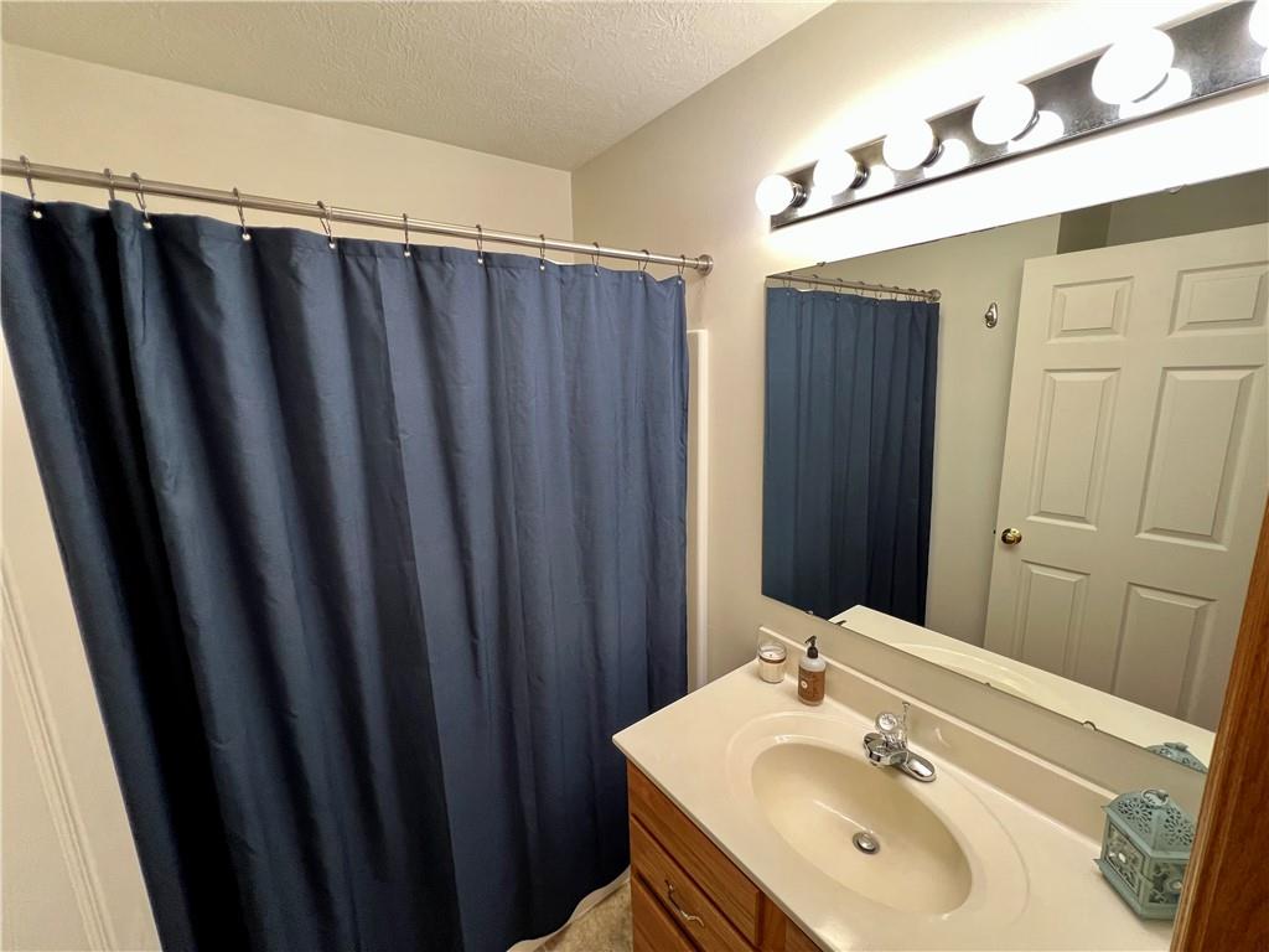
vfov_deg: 89.9
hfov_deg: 106.2
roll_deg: +2.3
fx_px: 477
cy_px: 476
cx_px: 634
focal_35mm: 13
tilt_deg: -12.5
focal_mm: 1.57
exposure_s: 1/60
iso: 200
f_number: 1.8
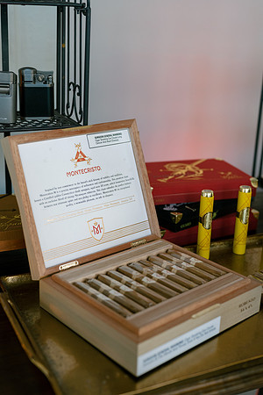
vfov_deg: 39.6
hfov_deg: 27.0
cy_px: 198
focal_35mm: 50
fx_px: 548
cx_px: 132
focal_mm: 50
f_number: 3.2
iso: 800
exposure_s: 1/125
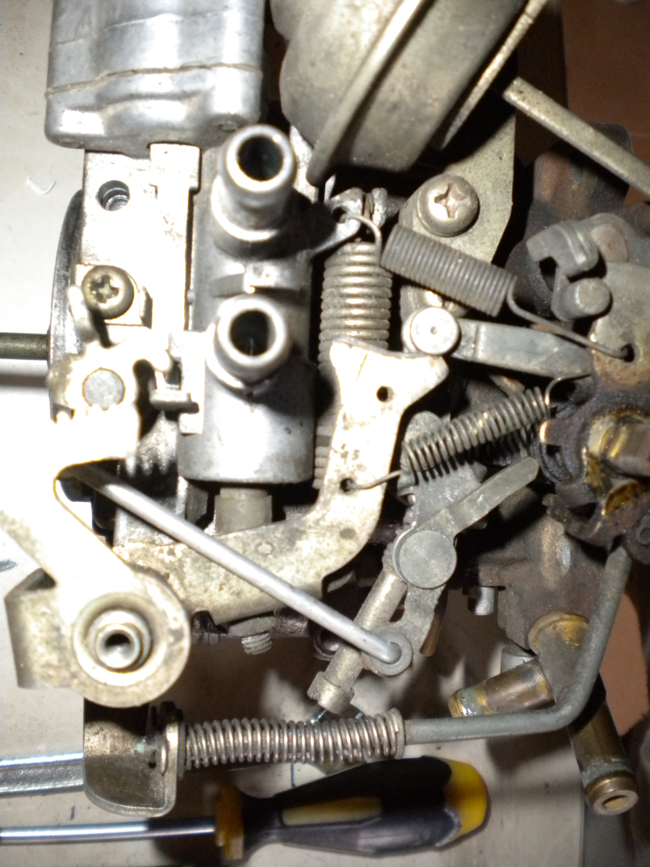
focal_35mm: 35
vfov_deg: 52.6
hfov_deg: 40.7
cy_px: 434
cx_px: 325
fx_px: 876
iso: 400
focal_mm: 6.3
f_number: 3.1
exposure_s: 1/30
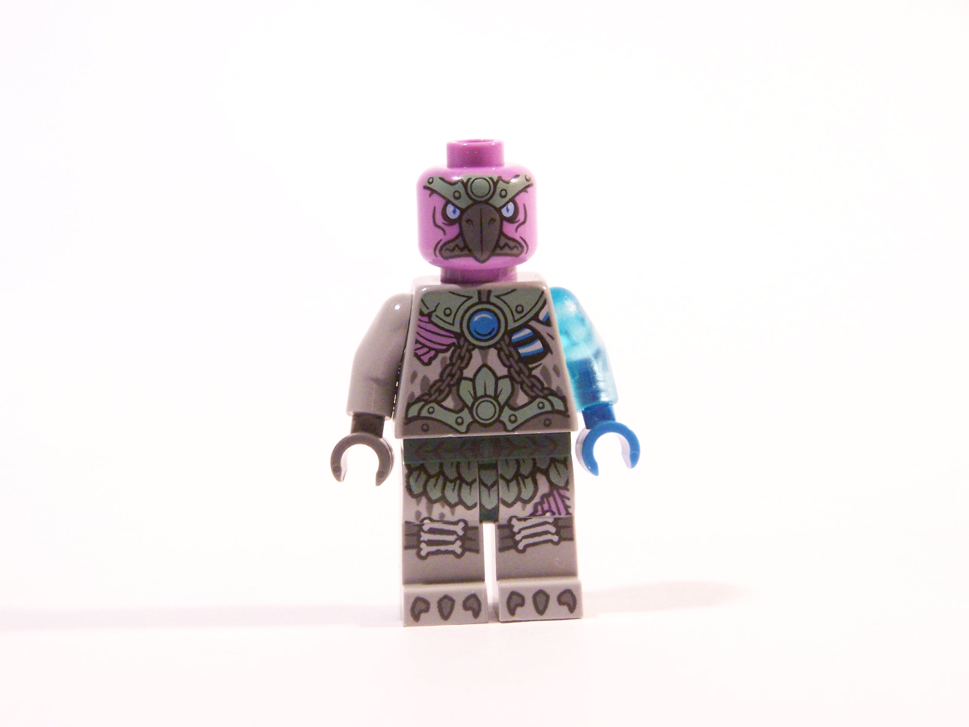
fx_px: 2939
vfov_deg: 14.1
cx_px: 484
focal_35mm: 105
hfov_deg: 18.7
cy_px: 364
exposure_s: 1/30
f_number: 3.6
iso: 400
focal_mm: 17.5
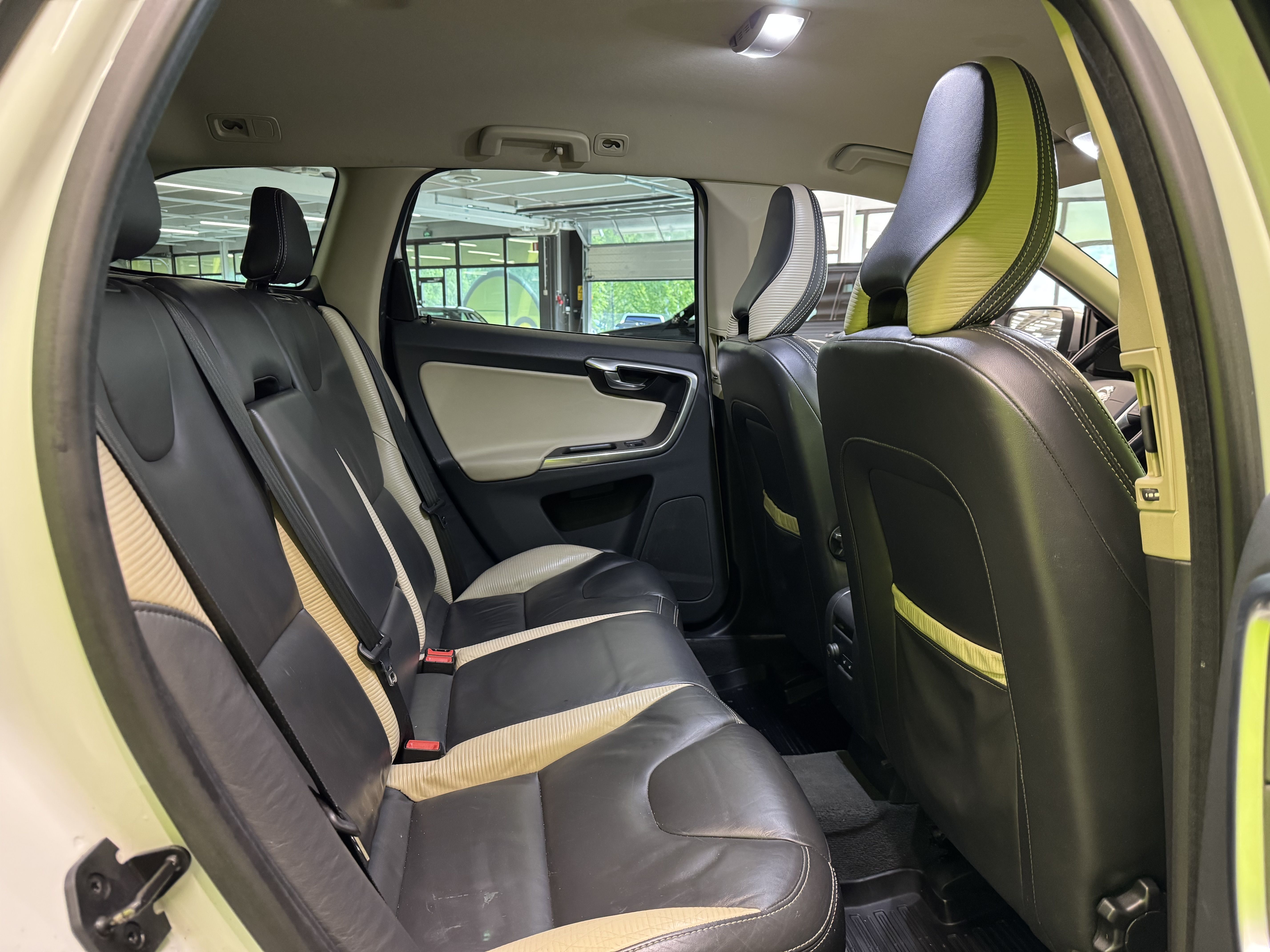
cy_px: 476
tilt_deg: -10.1
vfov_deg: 56.8
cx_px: 635
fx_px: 881
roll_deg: -0.3
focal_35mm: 24
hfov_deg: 71.6
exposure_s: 1/50
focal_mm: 6.76
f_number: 1.78
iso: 500
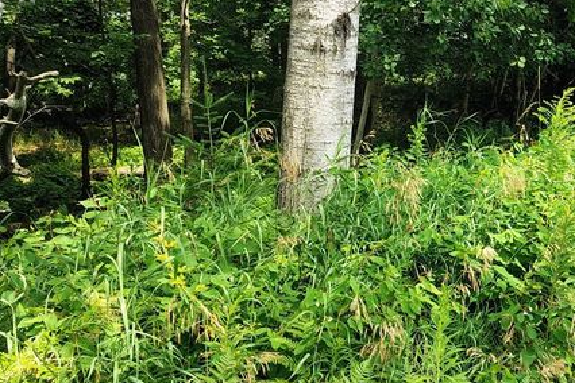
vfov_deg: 22.5
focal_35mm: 60
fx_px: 958
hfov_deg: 31.0
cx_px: 575
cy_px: 108
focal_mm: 5.56
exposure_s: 1/349
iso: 100
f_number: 1.8
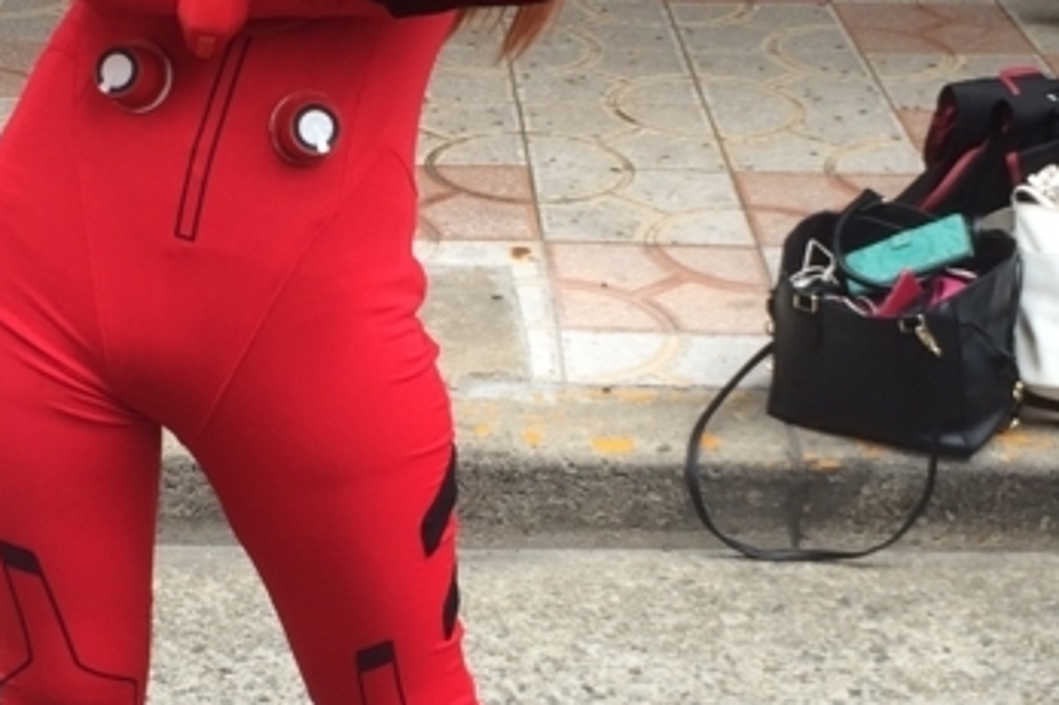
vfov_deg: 15.3
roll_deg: +0.2
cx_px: 296
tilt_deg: -22.9
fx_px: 2617
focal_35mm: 89
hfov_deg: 22.7
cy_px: 256
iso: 32
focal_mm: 4.15
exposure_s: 1/285
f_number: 2.2
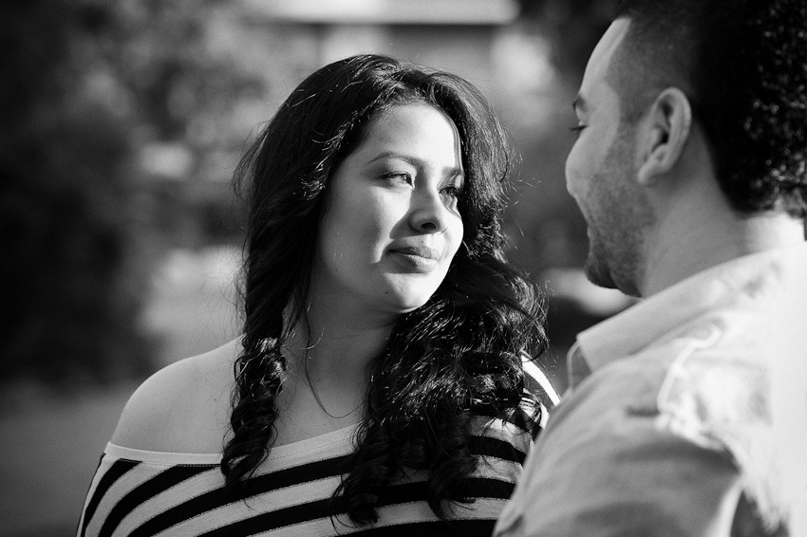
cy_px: 267
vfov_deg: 15.2
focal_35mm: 90
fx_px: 2017
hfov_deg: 22.6
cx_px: 399
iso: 200
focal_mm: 85
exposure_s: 1/400
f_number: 2.8
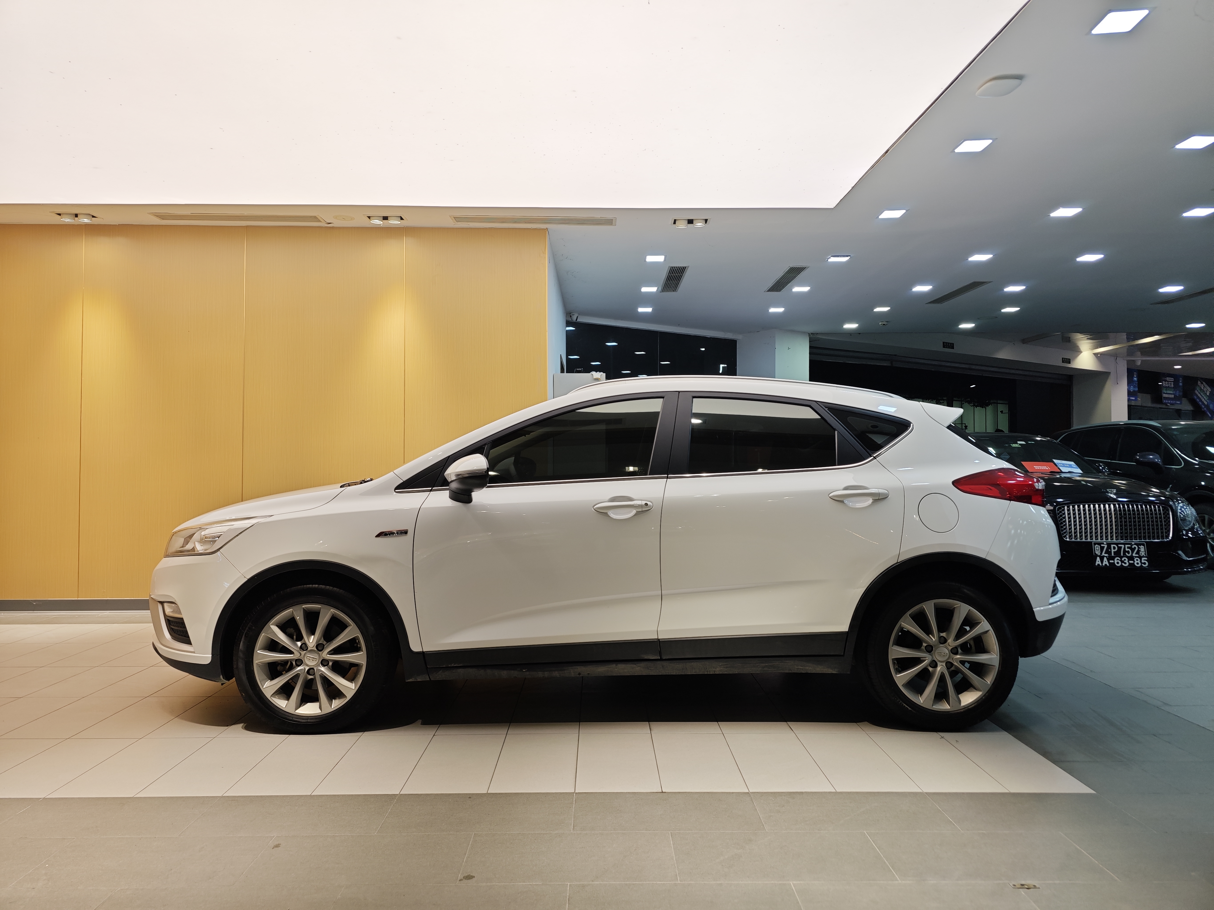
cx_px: 607
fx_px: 807
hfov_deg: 73.9
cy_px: 455
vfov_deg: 58.9
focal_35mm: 23
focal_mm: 8.7
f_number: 1.9
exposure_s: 1/100
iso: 64
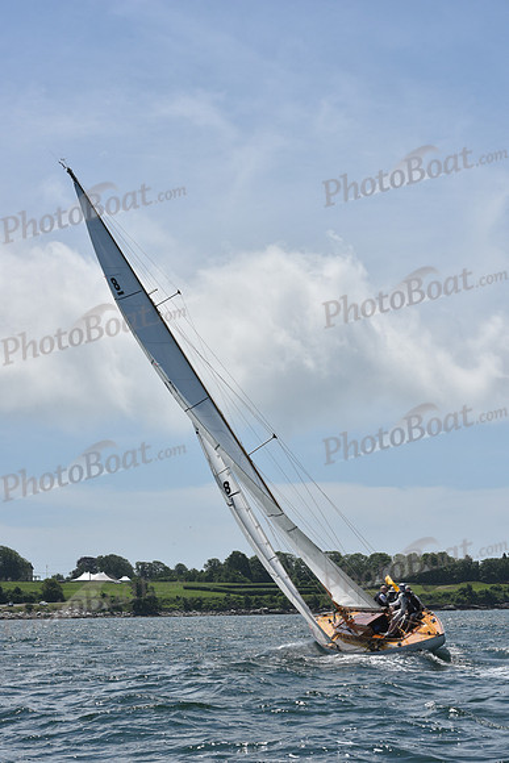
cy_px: 382
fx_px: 1484
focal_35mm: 70
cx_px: 254
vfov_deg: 28.8
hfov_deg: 19.5
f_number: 9
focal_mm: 70
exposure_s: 1/1250
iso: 250
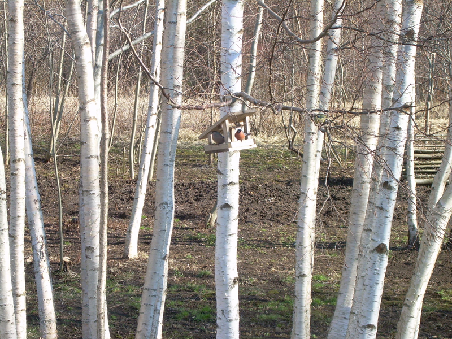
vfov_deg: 13.5
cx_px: 226
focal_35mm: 110
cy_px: 170
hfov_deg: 17.9
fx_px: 1436
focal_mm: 18.9
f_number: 4.9
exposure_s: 1/84.8
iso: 50
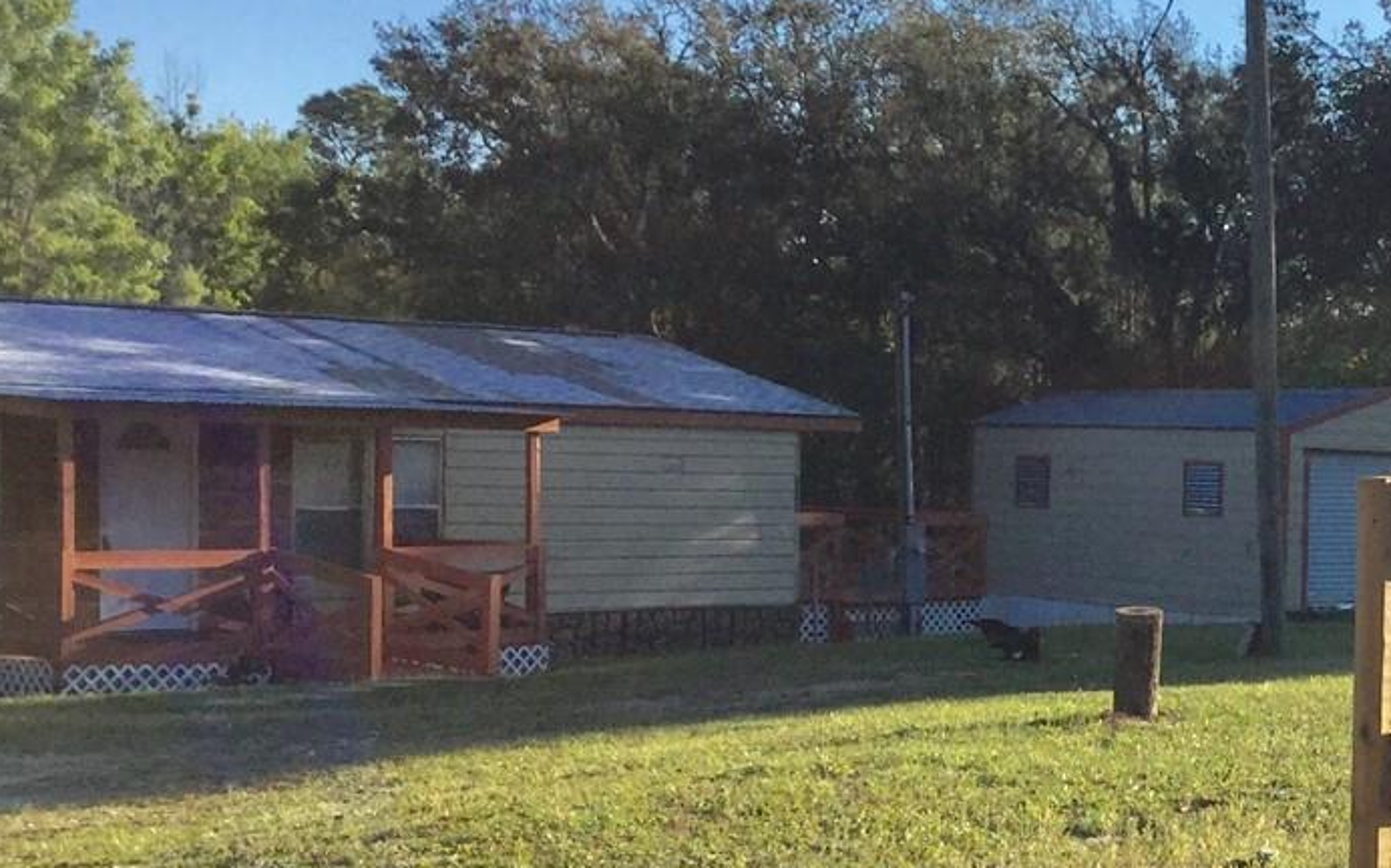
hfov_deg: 26.0
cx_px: 1341
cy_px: 611
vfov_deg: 17.1
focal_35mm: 76
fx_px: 2880
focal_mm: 3.3
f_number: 2.4
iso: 25
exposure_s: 1/1217
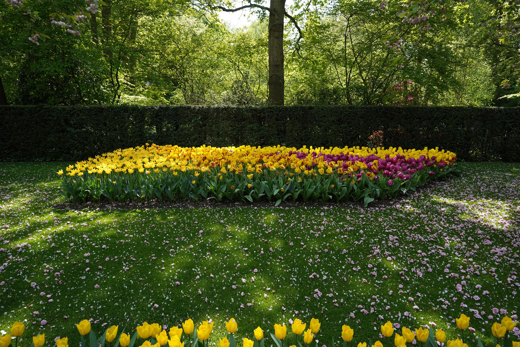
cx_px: 260
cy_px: 174
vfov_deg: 53.1
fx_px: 347
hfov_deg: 73.7
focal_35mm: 24
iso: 100
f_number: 5.6
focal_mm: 24
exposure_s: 1/100
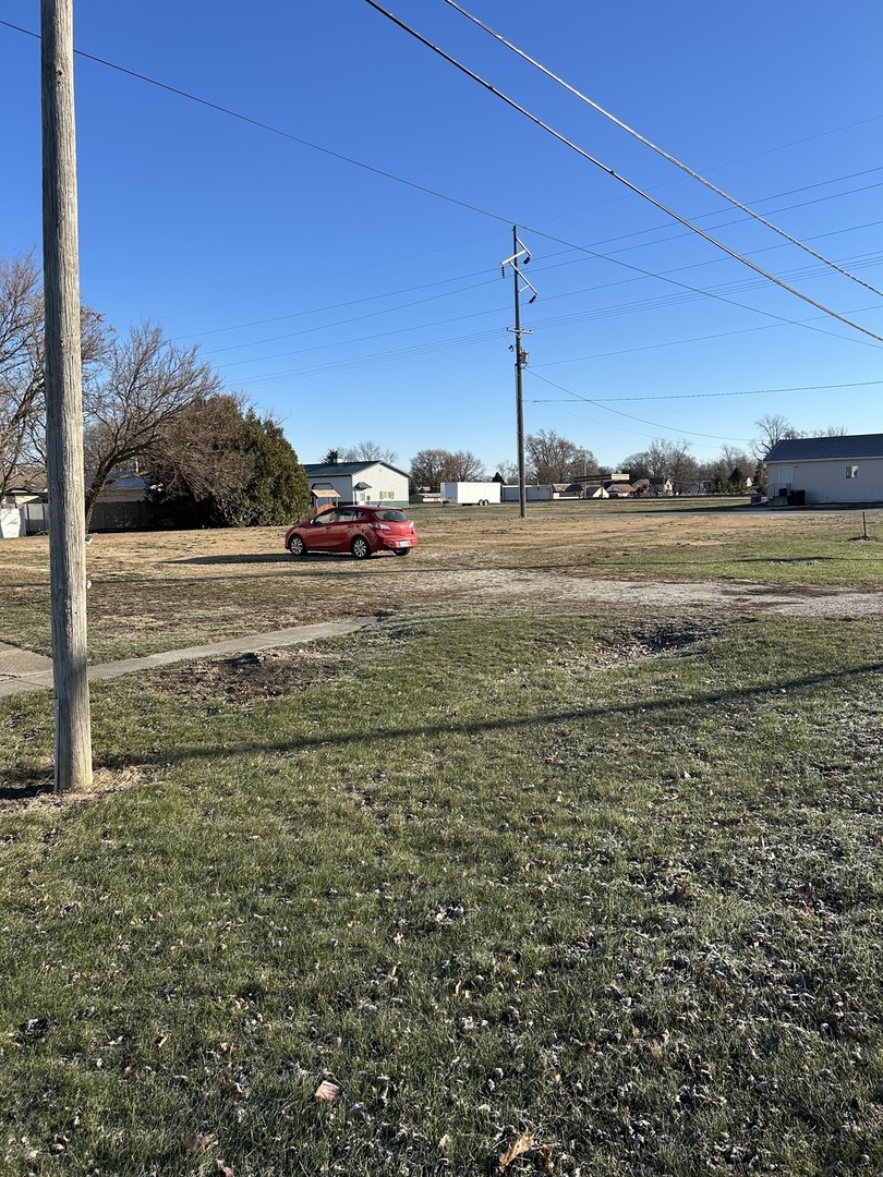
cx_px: 442
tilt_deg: -4.0
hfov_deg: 53.1
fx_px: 884
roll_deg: +4.1
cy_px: 588
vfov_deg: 67.3
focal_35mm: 26
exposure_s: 1/2762
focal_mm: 5.7
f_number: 1.5
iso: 50
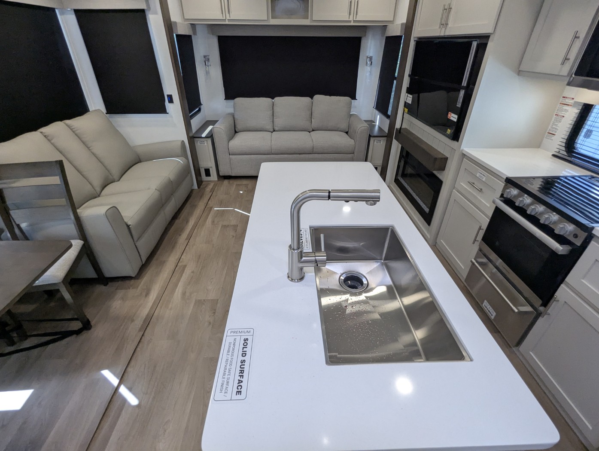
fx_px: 277
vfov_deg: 78.2
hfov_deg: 94.4
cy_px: 226
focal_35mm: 16
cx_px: 300
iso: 248
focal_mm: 2.35
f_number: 2.2
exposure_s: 1/180
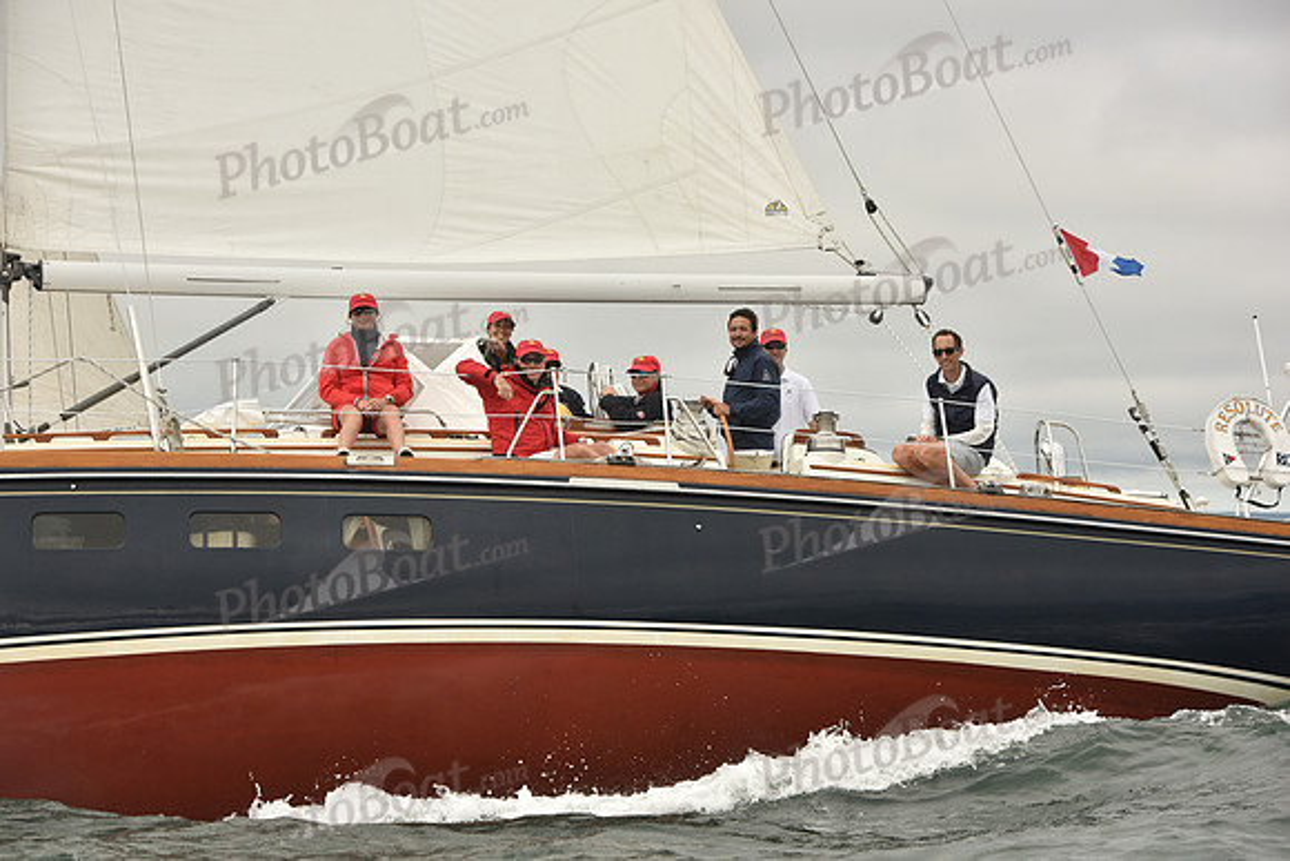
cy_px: 430
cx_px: 645
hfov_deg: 17.1
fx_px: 4301
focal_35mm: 120
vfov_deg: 11.4
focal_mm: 120
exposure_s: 1/800
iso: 320
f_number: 8
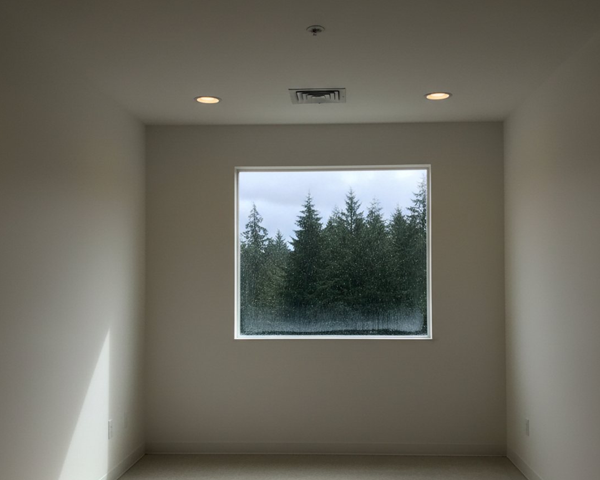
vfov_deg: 54.9
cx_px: 312
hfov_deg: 66.0
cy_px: 238
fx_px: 462
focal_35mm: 26
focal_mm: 6.8
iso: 1219
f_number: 1.68
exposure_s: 1/919
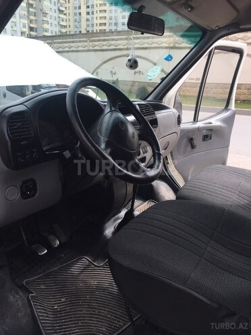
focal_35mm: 29
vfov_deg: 61.7
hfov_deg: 48.2
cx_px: 126
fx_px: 280
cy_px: 168
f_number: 2.2
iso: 32
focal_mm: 4.15
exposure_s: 1/534
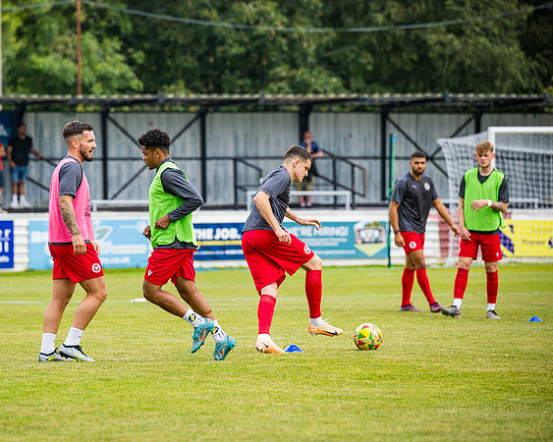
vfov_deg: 6.9
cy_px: 221
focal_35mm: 225
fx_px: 3685
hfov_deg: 8.6
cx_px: 222
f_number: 4
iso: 400
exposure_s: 1/1250
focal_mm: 200
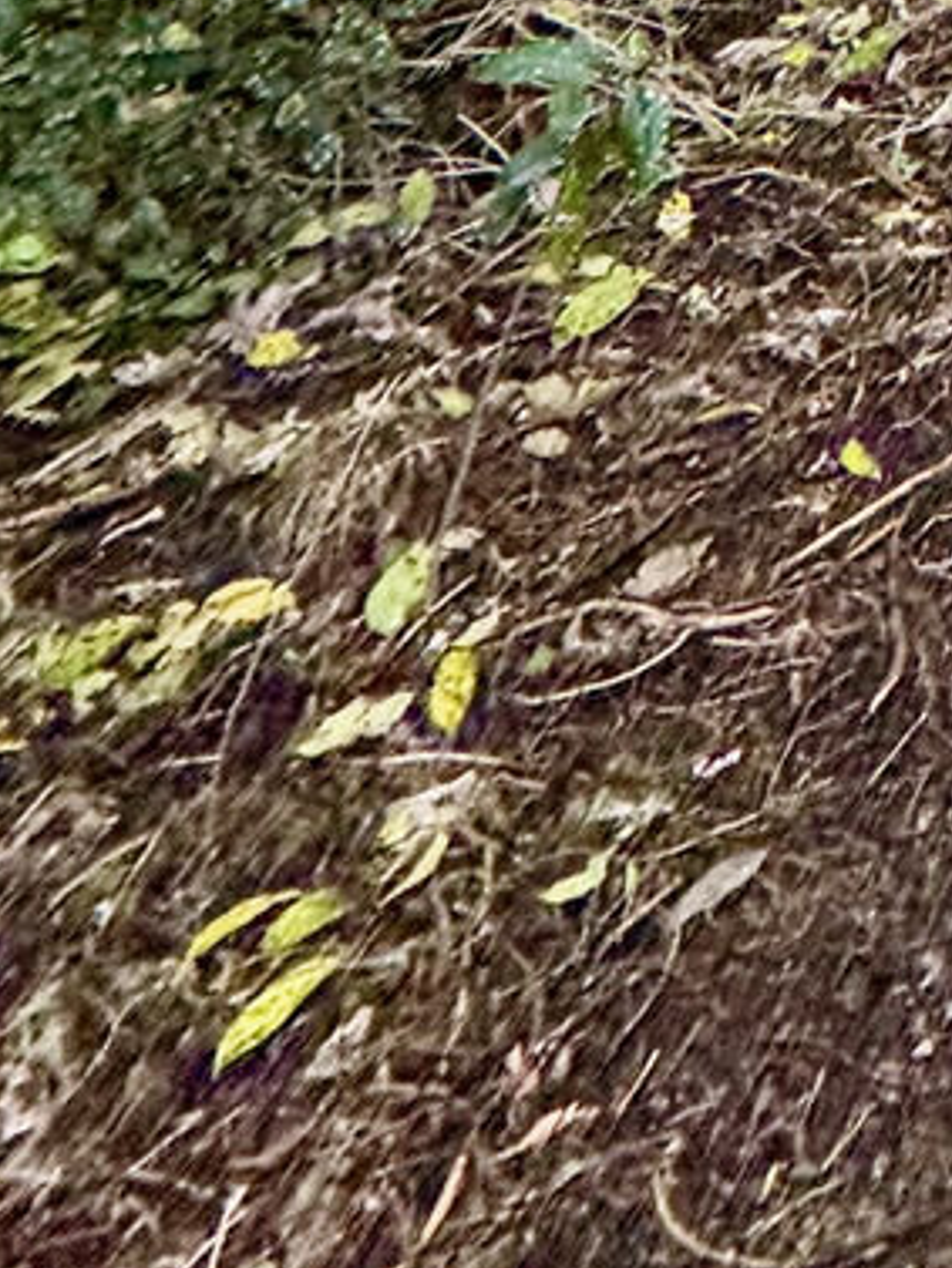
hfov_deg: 18.5
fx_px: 2089
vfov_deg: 20.0
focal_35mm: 57
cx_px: 1817
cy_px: -1184
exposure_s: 1/99
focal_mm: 2.22
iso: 100
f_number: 2.2
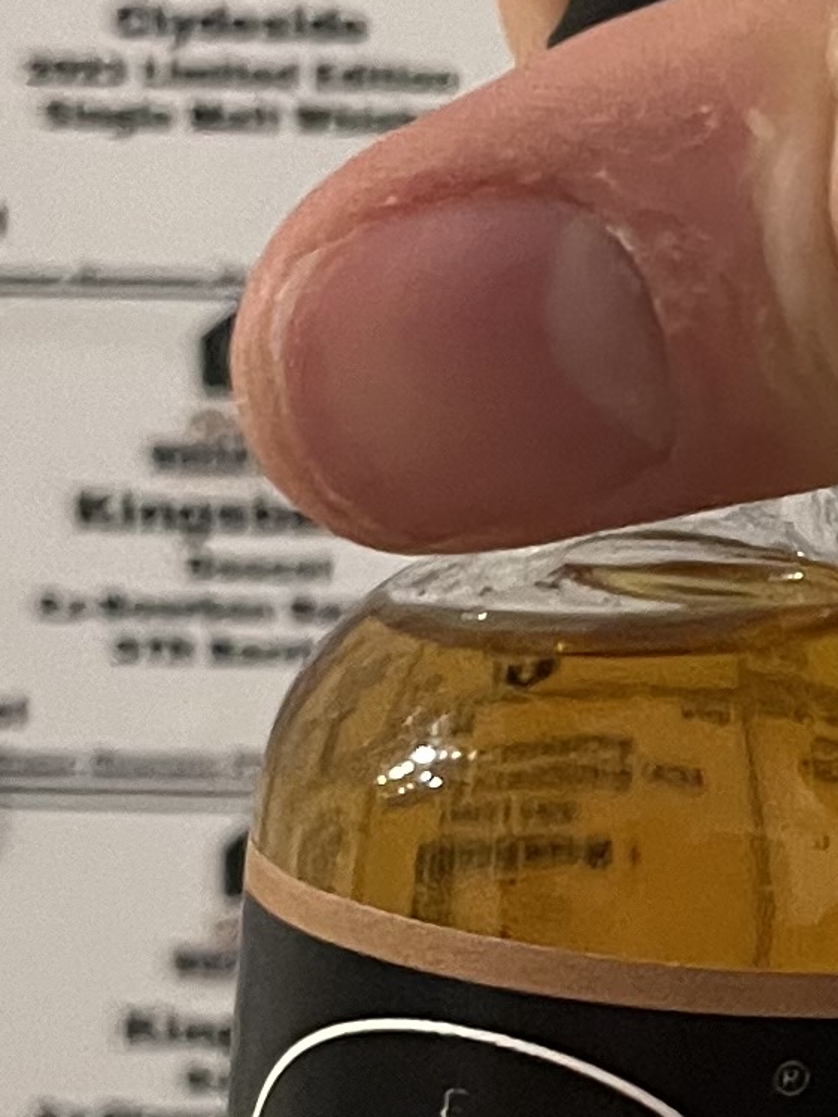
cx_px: 1420
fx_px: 4518
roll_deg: +0.5
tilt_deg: -7.5
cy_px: 650
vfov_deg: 14.1
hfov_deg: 10.1
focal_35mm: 140
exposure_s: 1/50
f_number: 1.6
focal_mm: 5.1
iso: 320
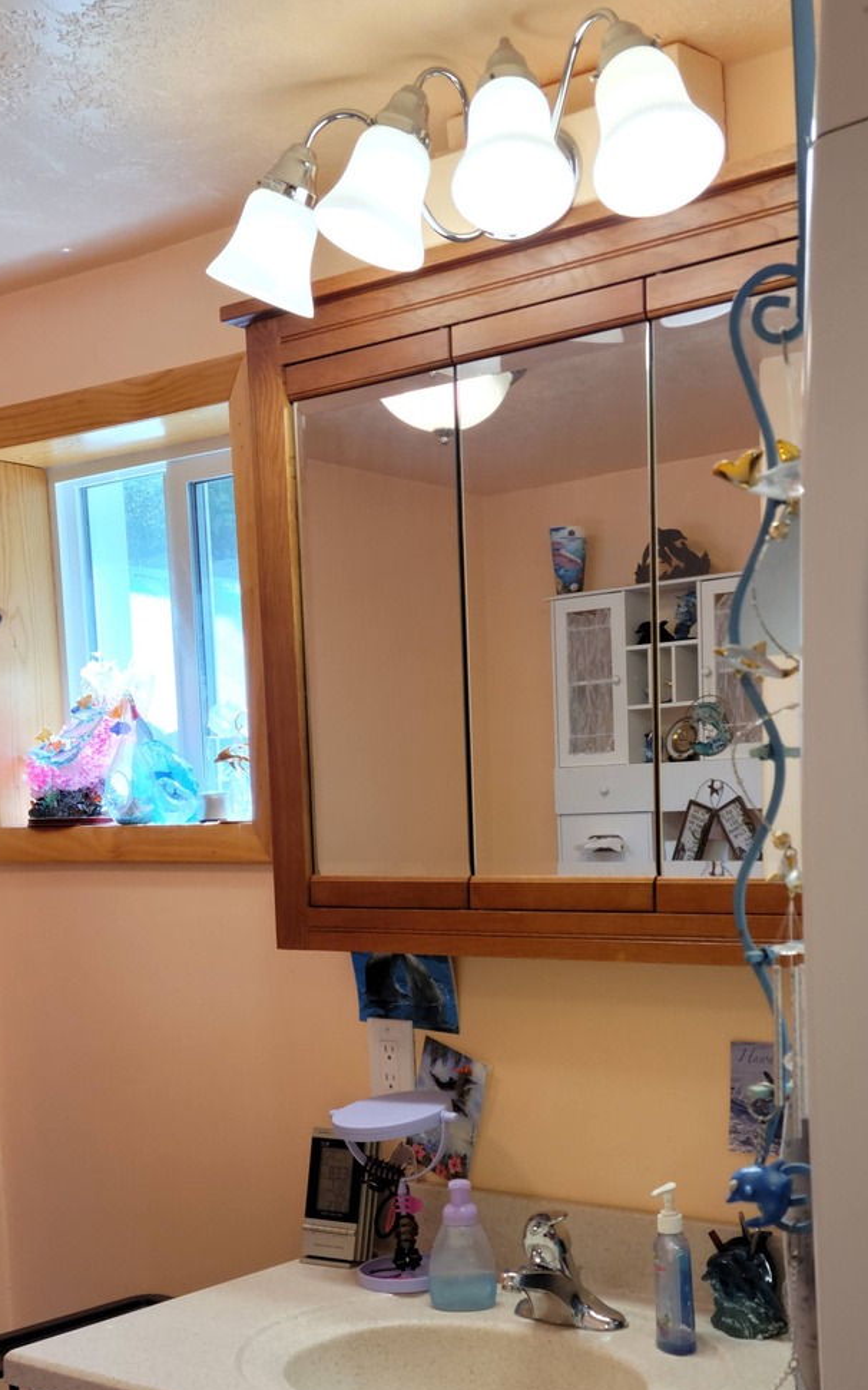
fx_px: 1779
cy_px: 1030
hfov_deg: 27.3
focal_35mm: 47
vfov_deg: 41.5
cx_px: 550
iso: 64
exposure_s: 1/60
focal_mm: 5.9
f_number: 2
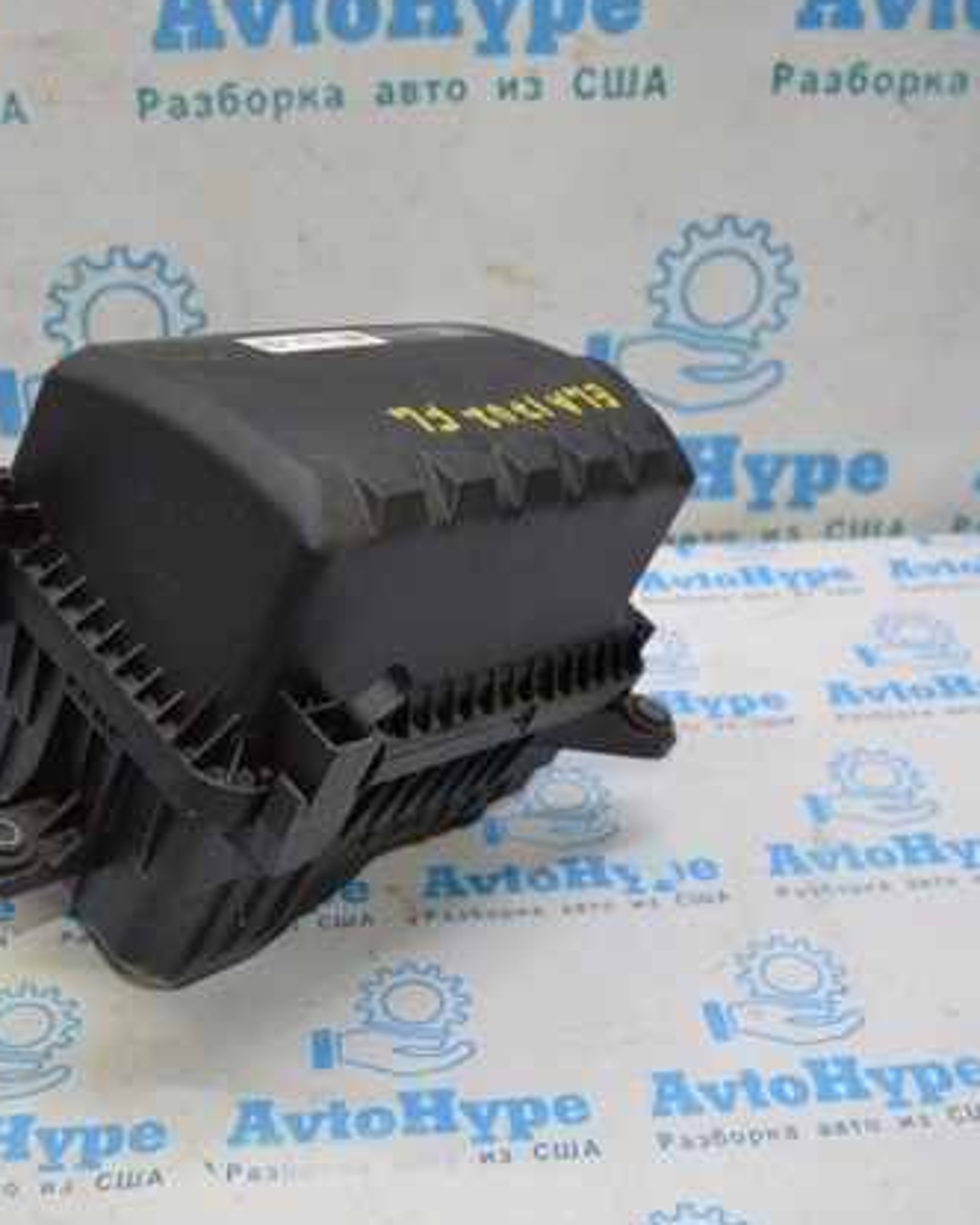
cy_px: 610
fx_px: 1414
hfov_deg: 37.9
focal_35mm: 39
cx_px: 345
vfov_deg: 46.8
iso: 400
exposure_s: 1/100
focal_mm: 18
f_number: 4
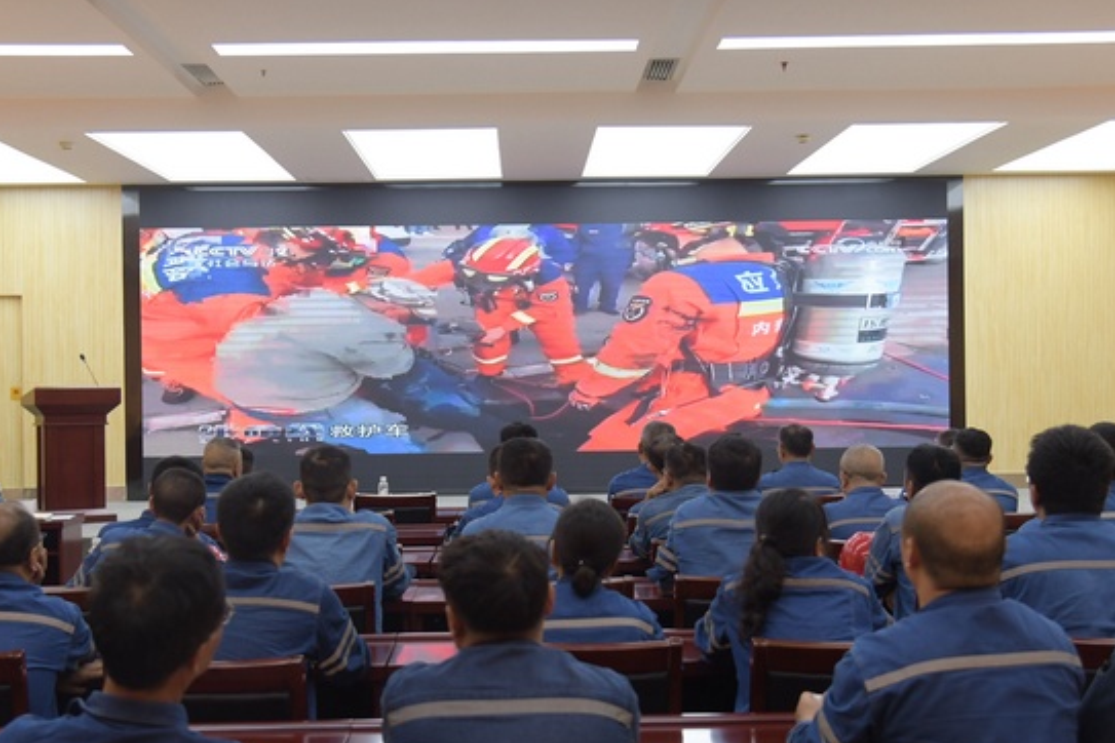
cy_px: 364
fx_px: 1734
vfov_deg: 24.2
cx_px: 536
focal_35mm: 56
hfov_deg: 35.6
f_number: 4
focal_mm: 38
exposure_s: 1/100
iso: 800
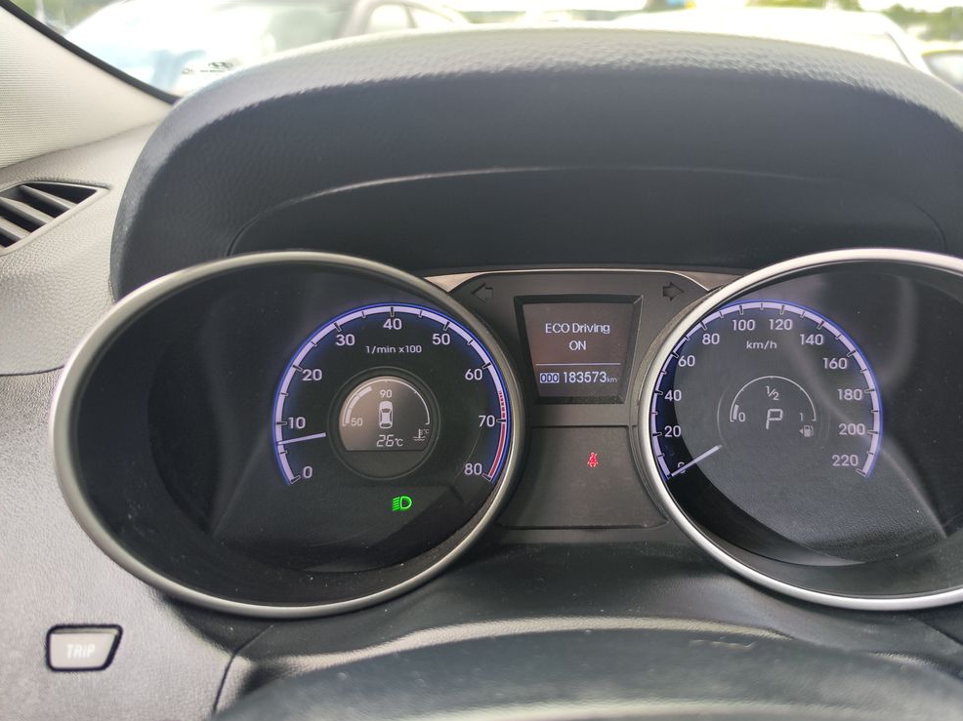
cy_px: 331
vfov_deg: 49.7
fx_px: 779
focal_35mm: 28
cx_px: 564
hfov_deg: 63.0
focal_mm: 7.01
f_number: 1.69
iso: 58
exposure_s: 1/100
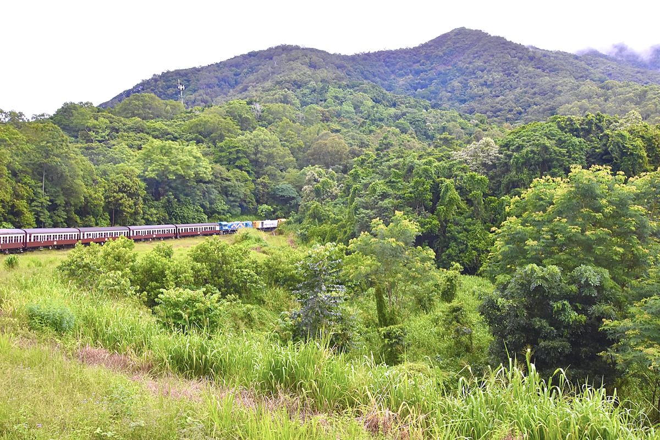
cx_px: 330
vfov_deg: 47.9
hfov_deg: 67.4
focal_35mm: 27
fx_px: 495
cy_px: 220
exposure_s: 1/320
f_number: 8
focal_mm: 18
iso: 800
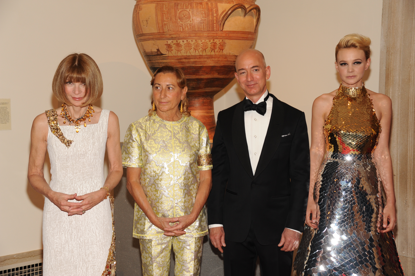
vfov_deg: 20.0
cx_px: 208
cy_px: 138
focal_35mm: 68
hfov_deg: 29.7
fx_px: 783
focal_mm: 68
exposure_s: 1/80
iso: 800
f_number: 5.6
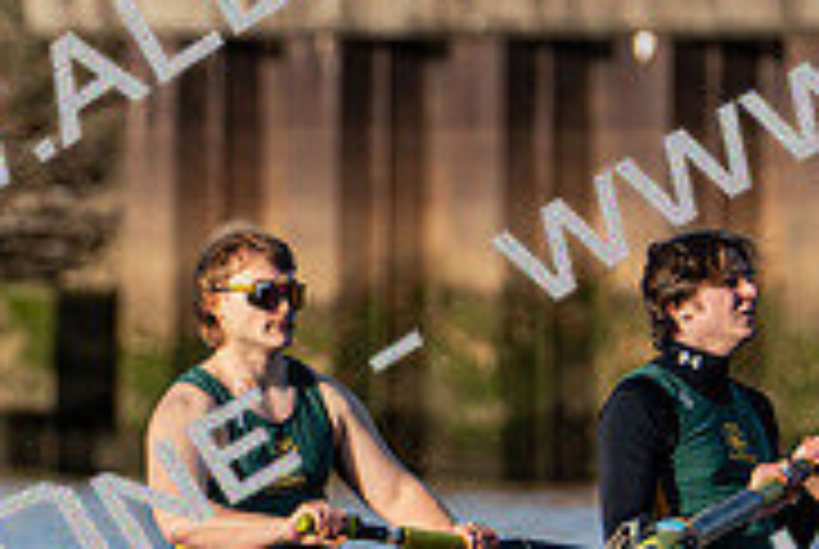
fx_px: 32767
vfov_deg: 1.0
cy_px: 376
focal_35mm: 1438
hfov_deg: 1.4
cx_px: 166
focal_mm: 452
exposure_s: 1/2000
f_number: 6.3
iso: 400
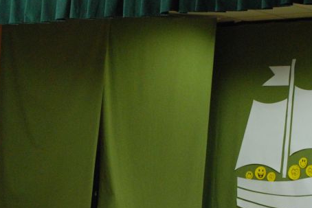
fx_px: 1292
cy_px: 182
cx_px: 68
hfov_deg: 13.7
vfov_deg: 9.2
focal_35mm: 149
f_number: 4.8
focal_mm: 44
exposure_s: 1/80
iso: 1250
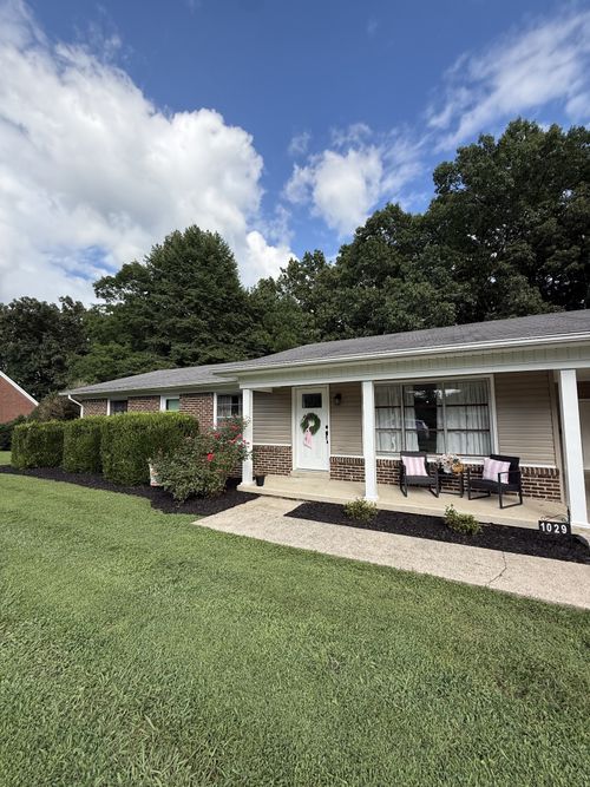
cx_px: 295
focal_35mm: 14
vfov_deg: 102.1
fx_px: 318
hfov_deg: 85.7
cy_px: 394
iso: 64
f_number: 2.2
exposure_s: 1/1001
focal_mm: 2.22
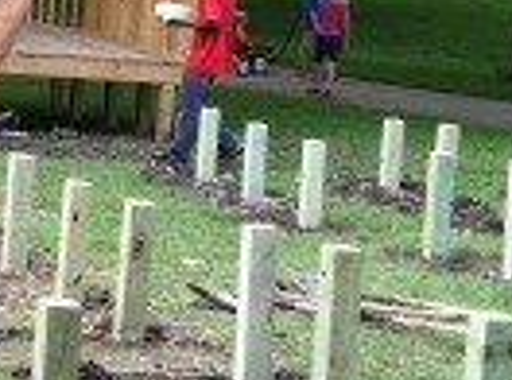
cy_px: -27
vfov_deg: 8.6
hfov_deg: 10.8
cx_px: -462
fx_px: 2505
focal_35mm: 170
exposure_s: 1/192
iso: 80
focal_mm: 3.85
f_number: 2.8
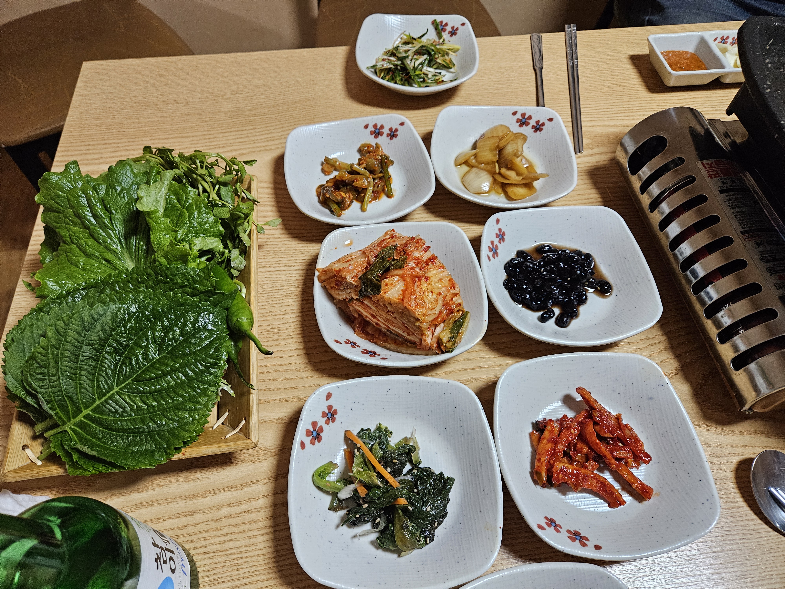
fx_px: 522
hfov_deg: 73.9
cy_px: 294
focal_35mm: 23
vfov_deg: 58.9
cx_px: 392
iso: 500
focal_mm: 5.4
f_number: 1.8
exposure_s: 1/120
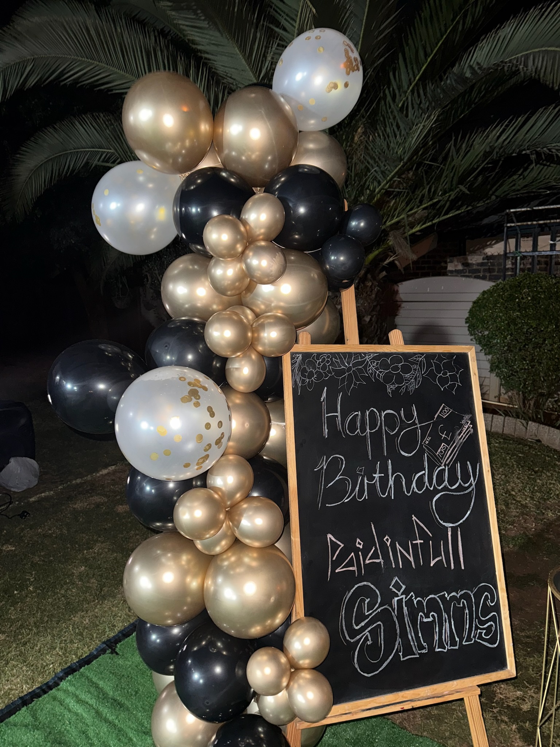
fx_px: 518
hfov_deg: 56.8
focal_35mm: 24
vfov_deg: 71.6
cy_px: 374
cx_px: 280
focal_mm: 6.76
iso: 100
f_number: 1.78
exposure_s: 1/4
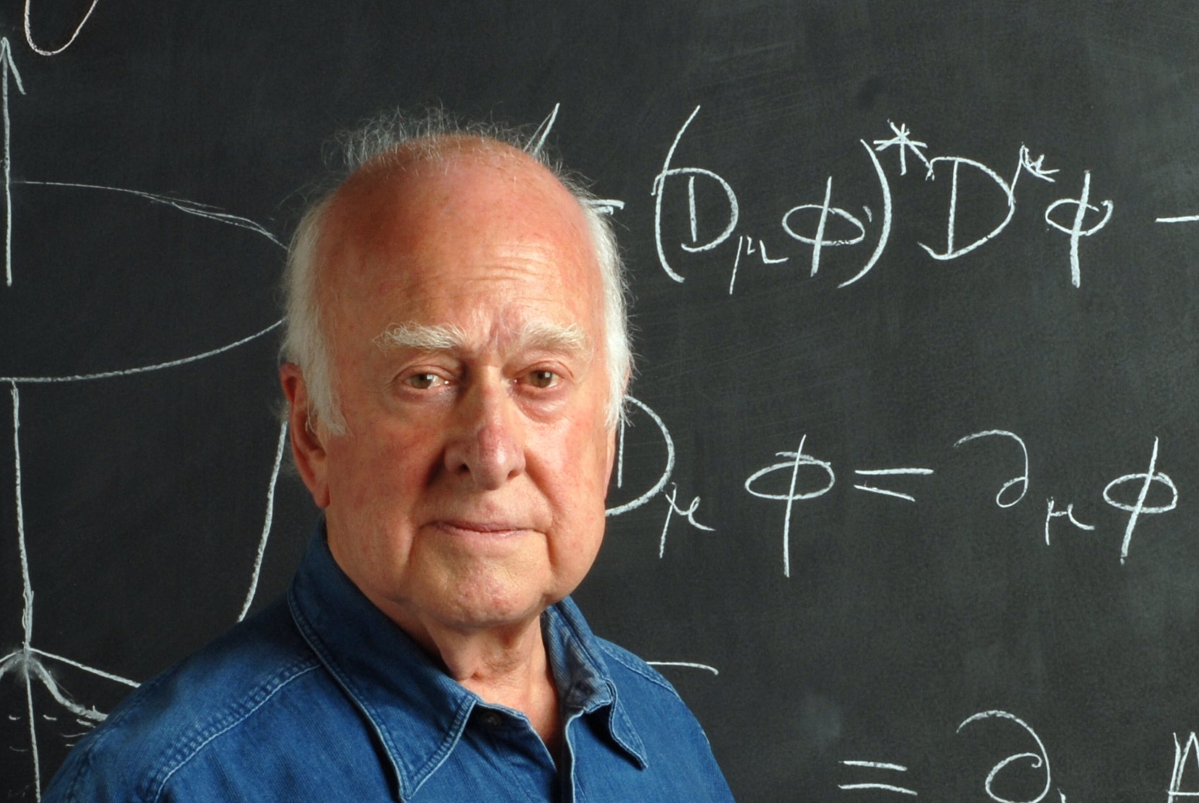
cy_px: 796
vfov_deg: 6.5
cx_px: 908
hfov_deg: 9.8
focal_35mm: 210
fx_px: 7003
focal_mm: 60
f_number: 18
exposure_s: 1/125
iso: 100
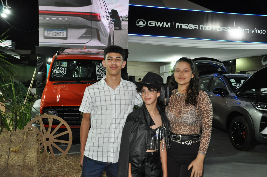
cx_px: 134
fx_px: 278
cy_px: 88
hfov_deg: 51.3
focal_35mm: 38
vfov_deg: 35.4
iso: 800
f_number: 4
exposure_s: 1/60
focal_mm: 25
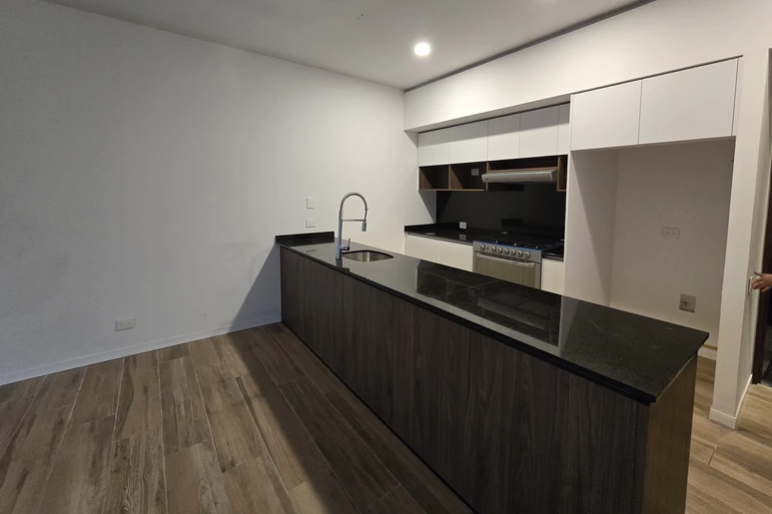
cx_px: 394
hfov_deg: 104.2
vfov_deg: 80.6
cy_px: 216
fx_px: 300
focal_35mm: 14
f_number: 2.2
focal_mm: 2.2
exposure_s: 1/60
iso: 500
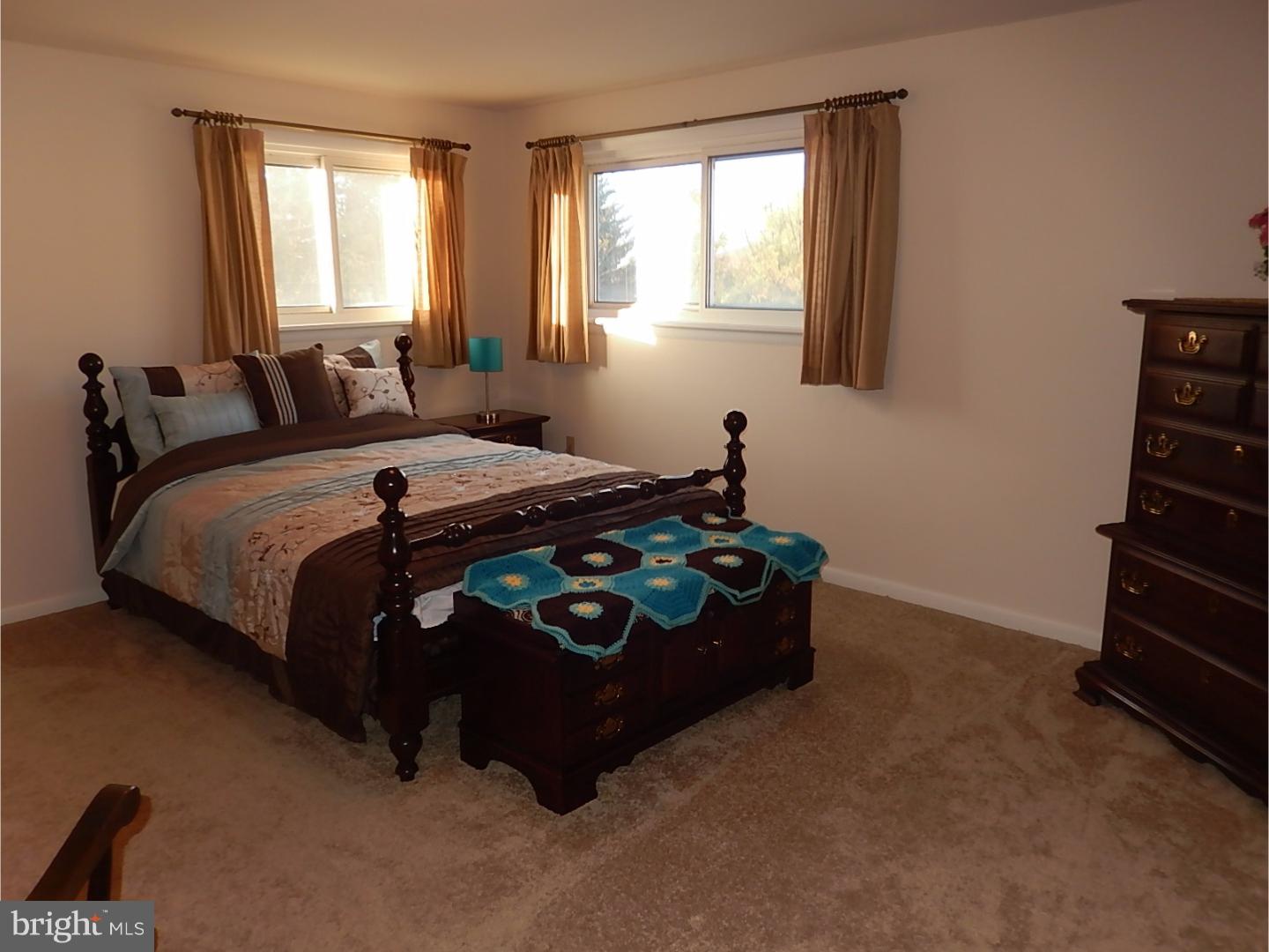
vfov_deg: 54.9
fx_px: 916
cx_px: 634
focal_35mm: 25
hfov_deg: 69.4
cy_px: 476
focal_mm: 4.5
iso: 180
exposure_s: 1/30
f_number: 3.4
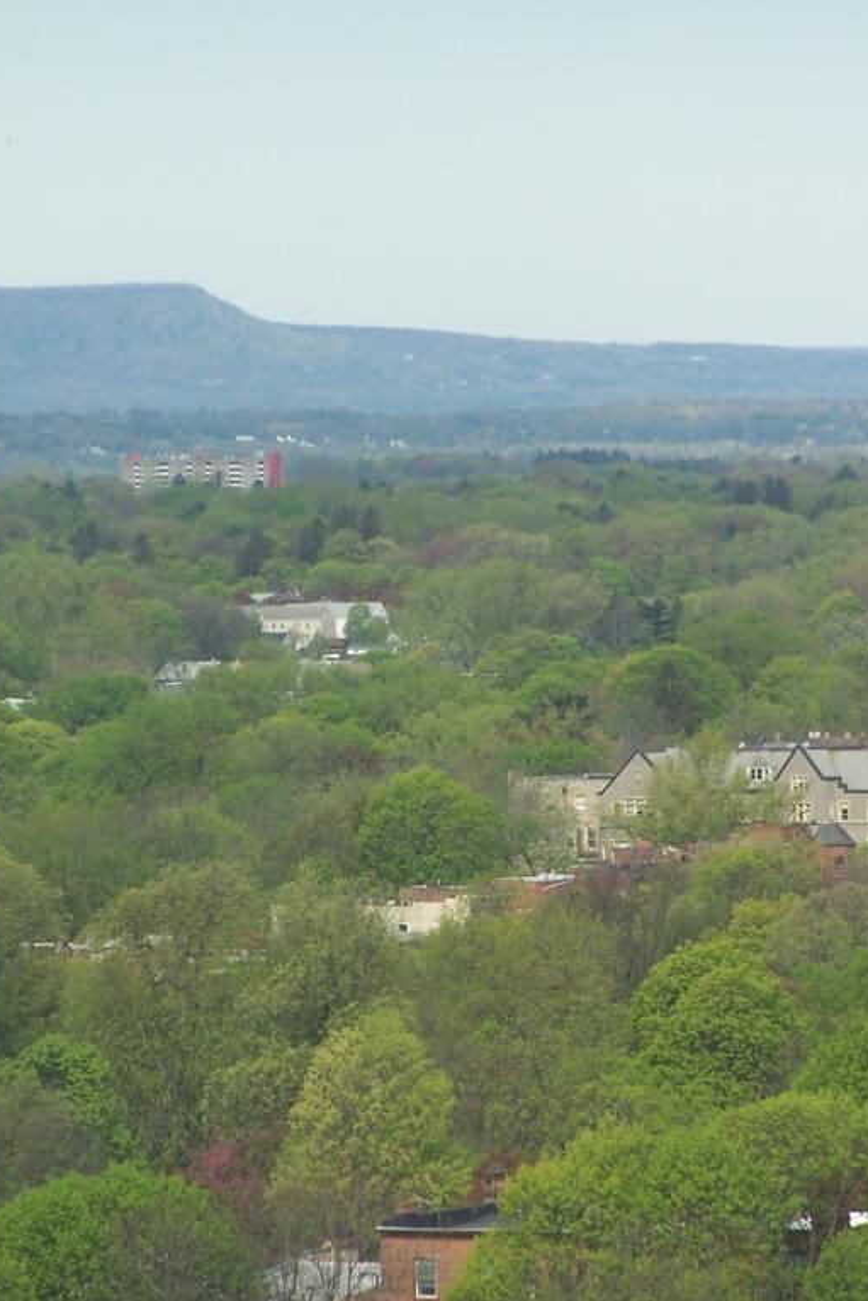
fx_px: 11965
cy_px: 650
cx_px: 630
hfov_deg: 4.2
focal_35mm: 331
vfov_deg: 6.2
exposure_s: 1/320
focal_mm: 39.5
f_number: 3.3
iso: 80
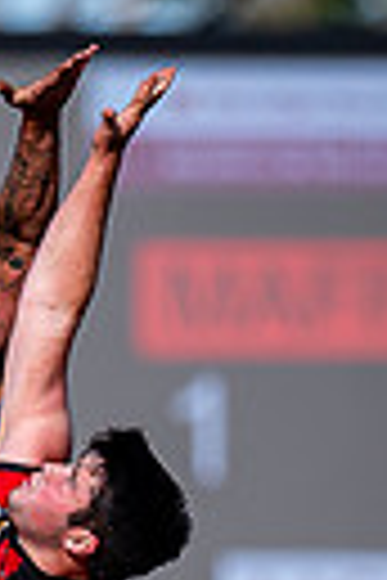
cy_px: 683
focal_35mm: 3233
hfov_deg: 0.4
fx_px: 52128
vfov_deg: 0.6
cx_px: -13
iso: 100
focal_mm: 500
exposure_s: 1/1600
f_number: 4
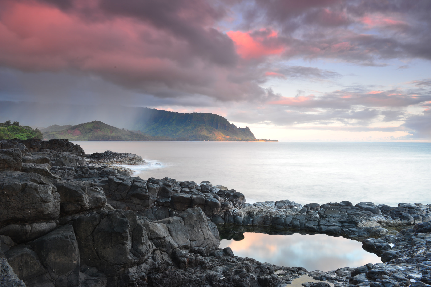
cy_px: 144
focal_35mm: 32
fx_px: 383
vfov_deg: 41.1
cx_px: 216
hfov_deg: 58.7
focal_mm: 32
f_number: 16
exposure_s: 5
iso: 100
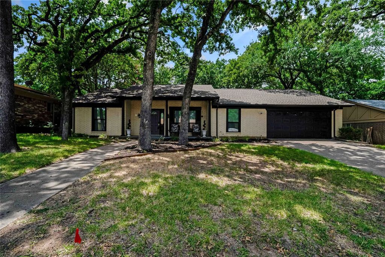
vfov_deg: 73.8
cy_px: 128
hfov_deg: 96.7
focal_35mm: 16
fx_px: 171
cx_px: 192
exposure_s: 1/125
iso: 100
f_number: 11
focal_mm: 16
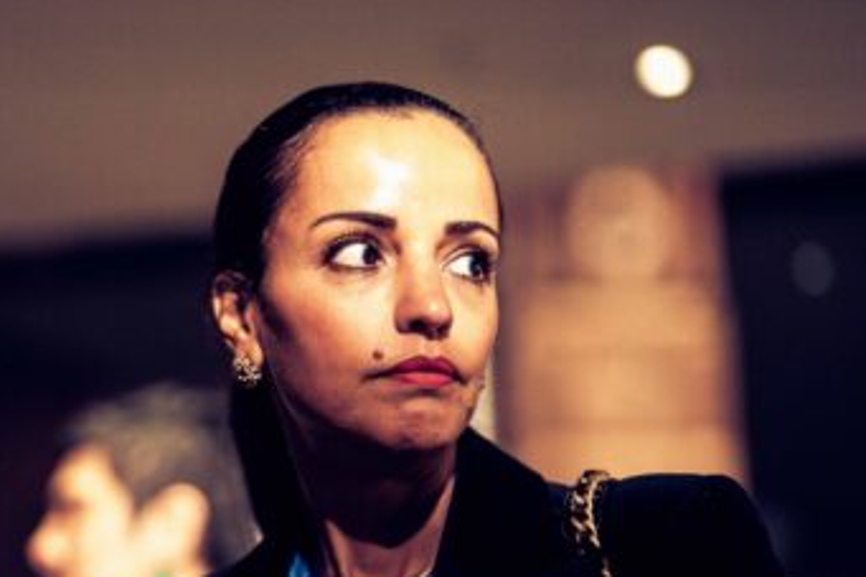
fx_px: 2645
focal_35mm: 110
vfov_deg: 12.4
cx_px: 152
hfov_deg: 18.4
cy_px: 435
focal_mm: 50
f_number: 1.2
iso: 2000
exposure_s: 1/100
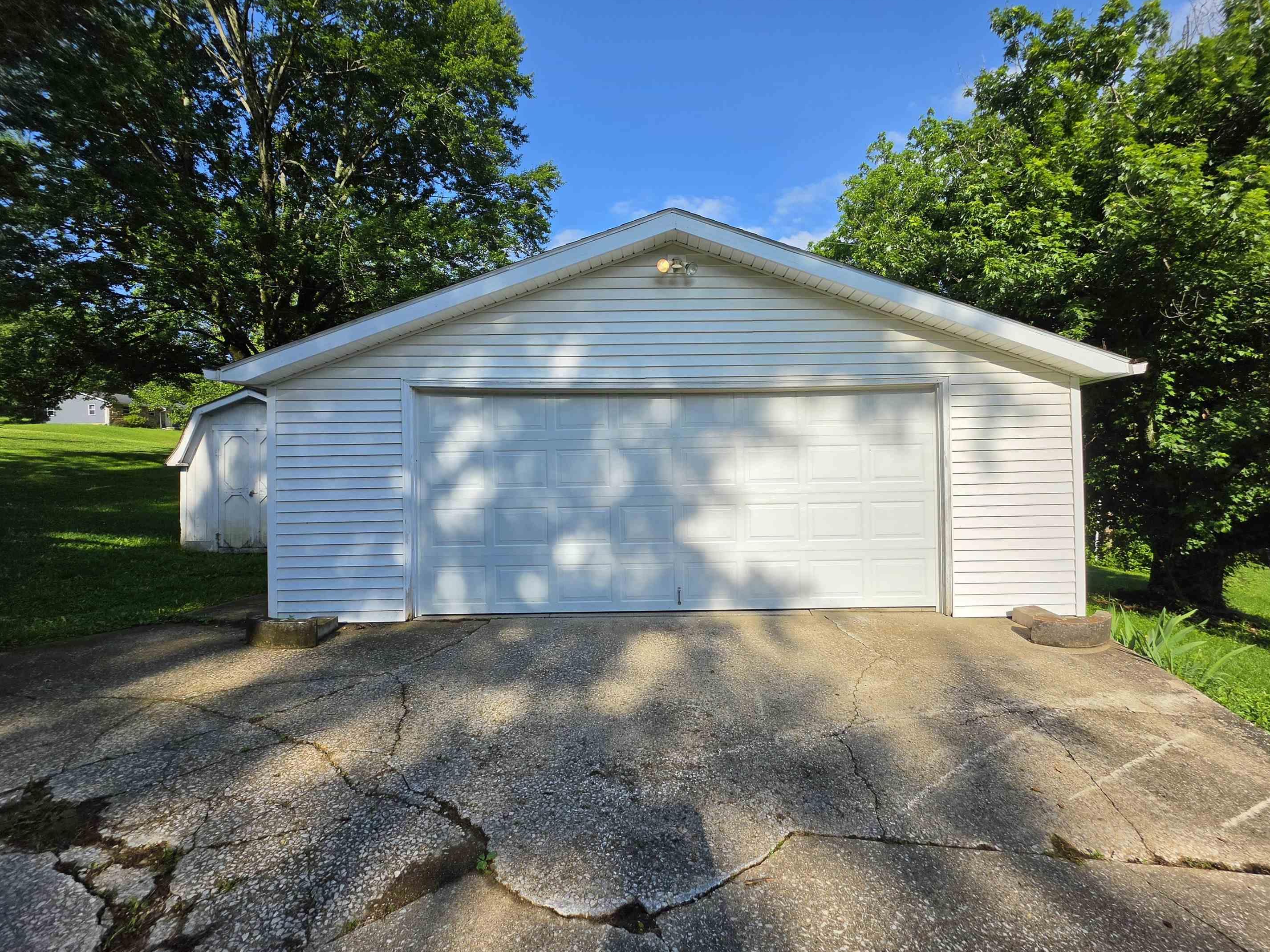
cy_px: 470
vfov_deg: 85.7
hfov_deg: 102.0
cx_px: 662
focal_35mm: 14
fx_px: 514
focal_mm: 2.2
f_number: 1.9
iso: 32
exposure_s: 1/2593
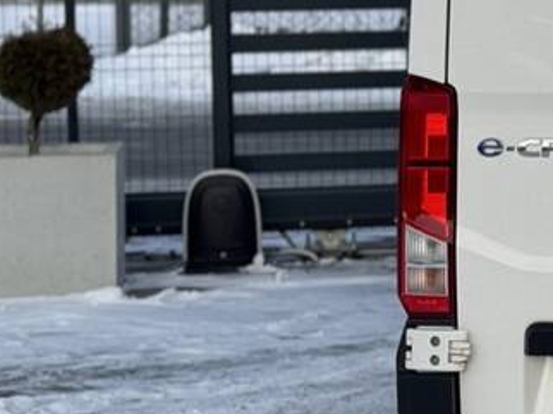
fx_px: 2857
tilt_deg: -4.1
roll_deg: +0.2
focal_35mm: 179
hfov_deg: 10.5
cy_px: 17
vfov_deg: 8.2
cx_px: 936
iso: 64
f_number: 1.78
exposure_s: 1/1395
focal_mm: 6.76
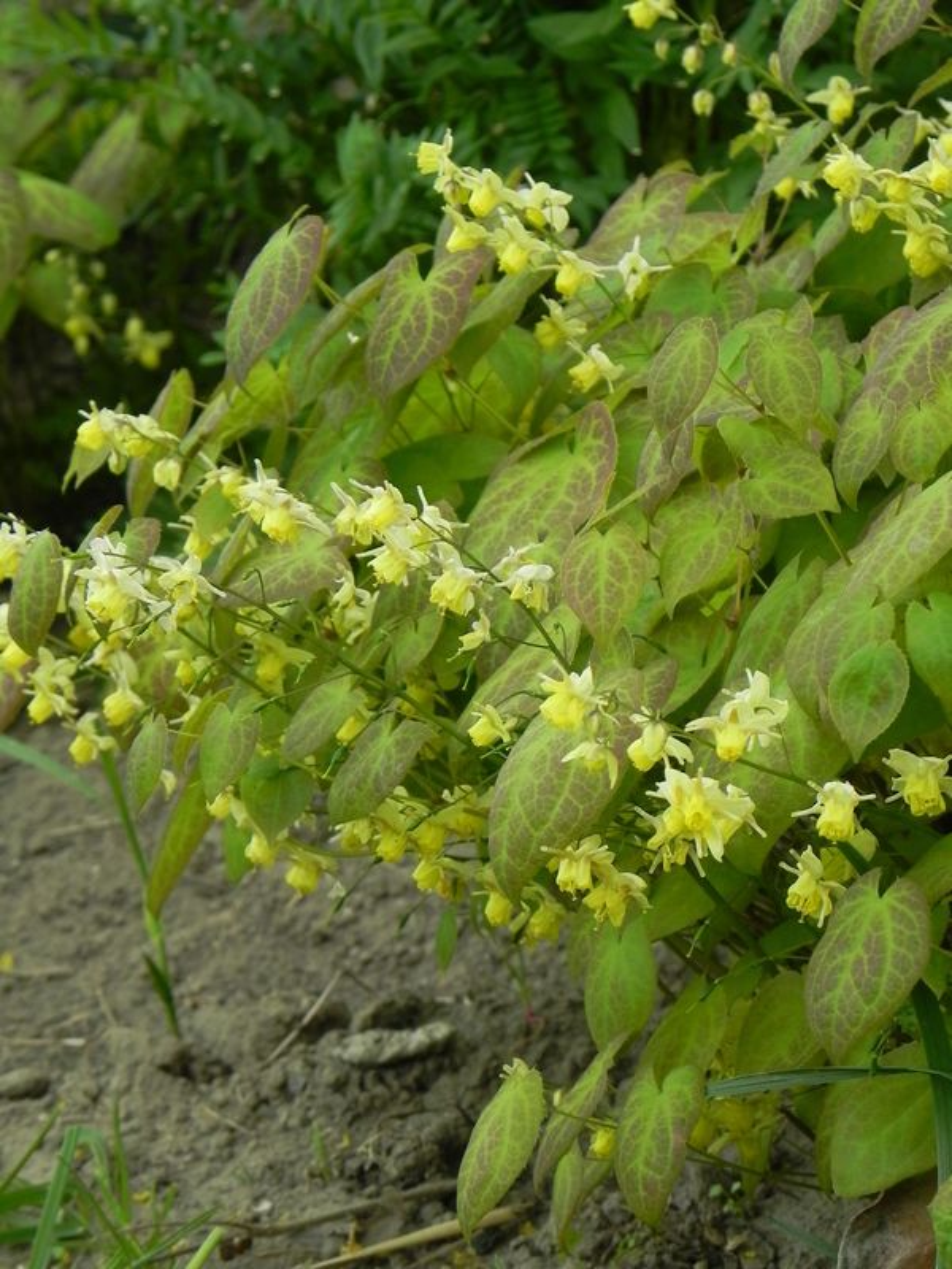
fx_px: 4730
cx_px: 476
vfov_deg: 15.3
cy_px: 634
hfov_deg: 11.5
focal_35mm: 129
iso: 160
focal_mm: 23
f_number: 5
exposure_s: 1/100
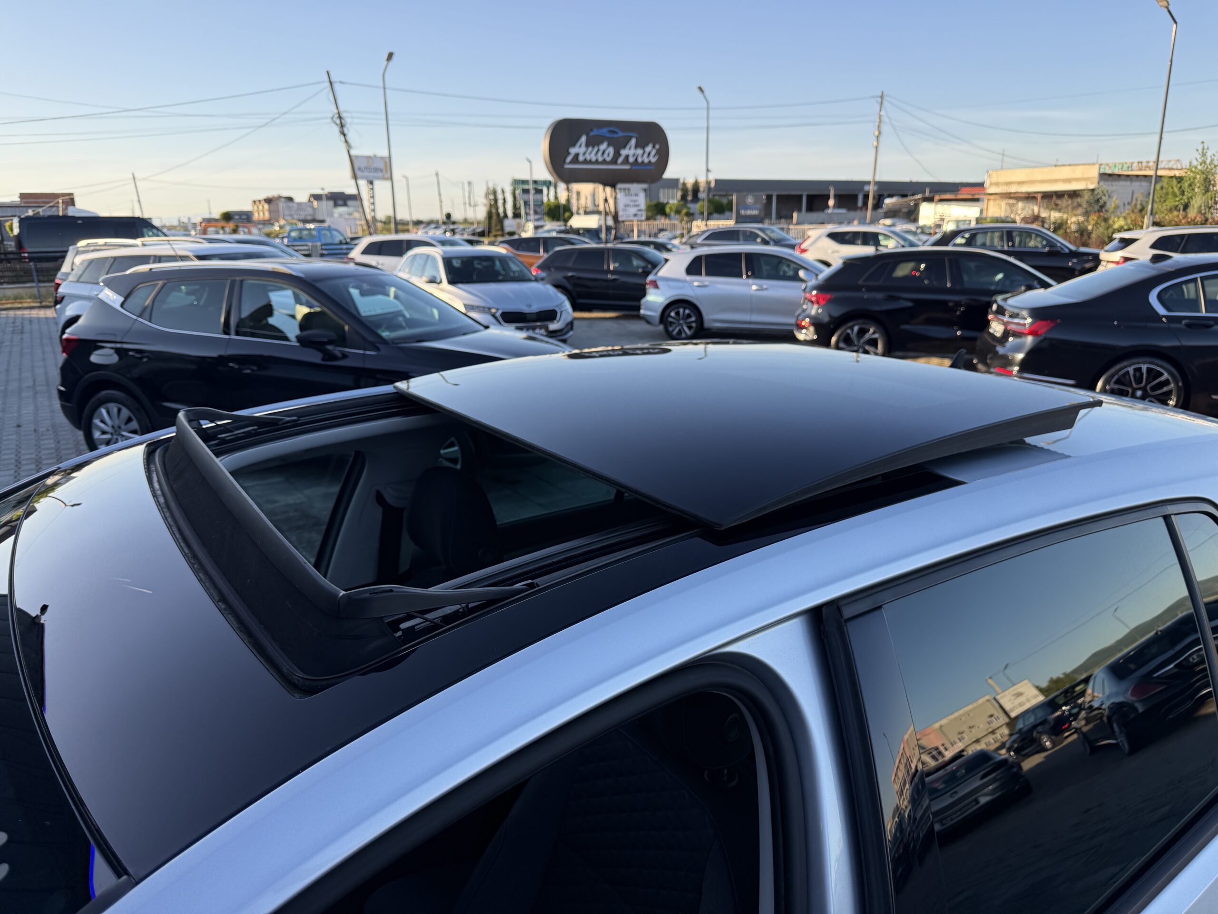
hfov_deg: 71.6
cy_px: 457
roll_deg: +1.6
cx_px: 609
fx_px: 844
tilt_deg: -14.3
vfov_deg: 56.8
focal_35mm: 24
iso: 100
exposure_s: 1/1005
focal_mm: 6.76
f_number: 1.78
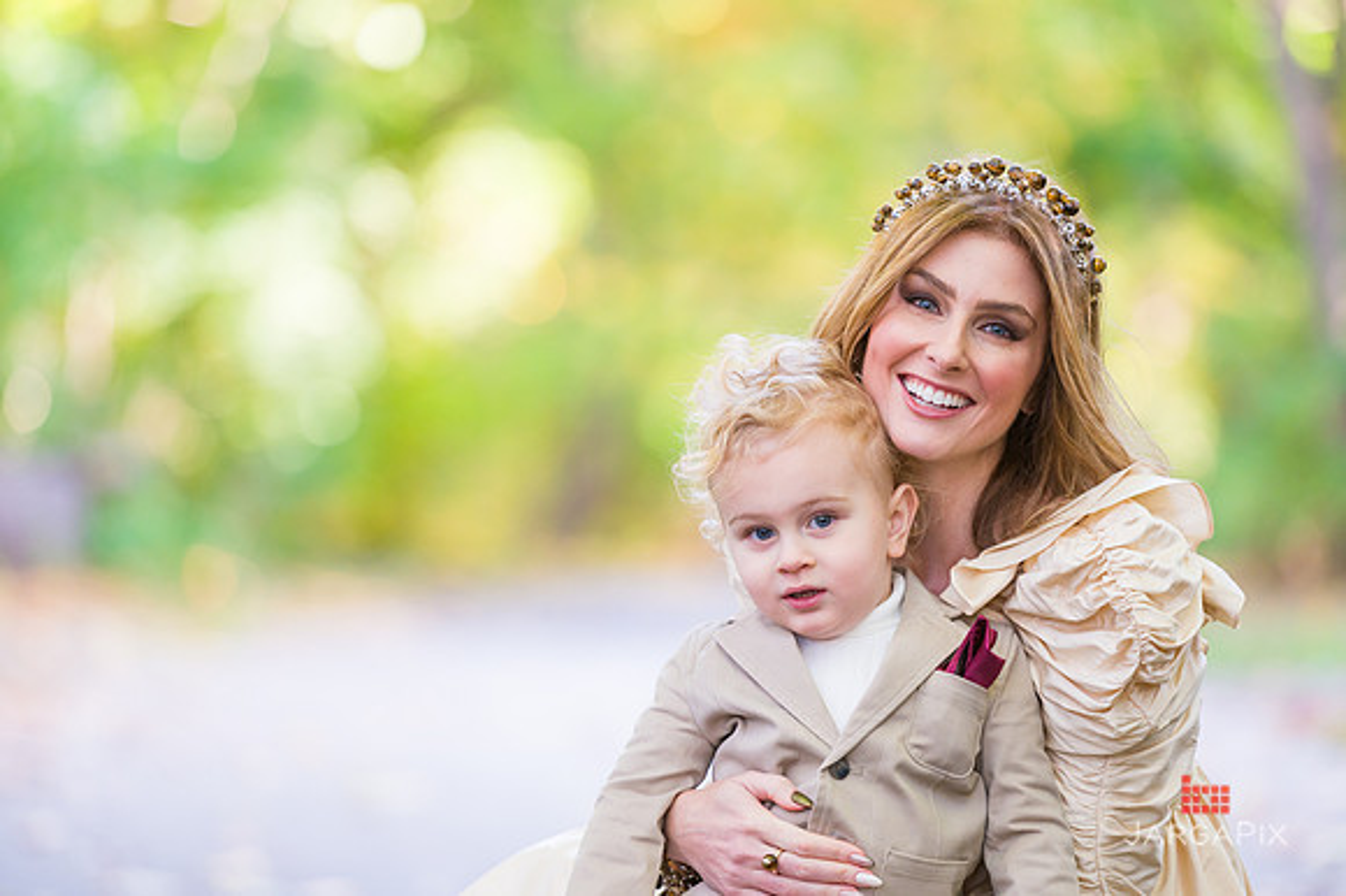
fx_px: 6726
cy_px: 448
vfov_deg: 7.6
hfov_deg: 11.4
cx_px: 673
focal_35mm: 180
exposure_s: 1/200
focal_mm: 180
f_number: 3.2
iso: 1600
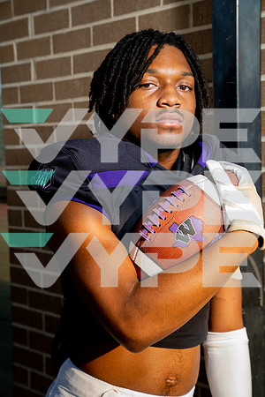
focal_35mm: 70
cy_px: 198
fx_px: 773
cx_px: 132
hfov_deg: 19.5
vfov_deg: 28.8
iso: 200
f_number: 5.6
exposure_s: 1/250
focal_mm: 70
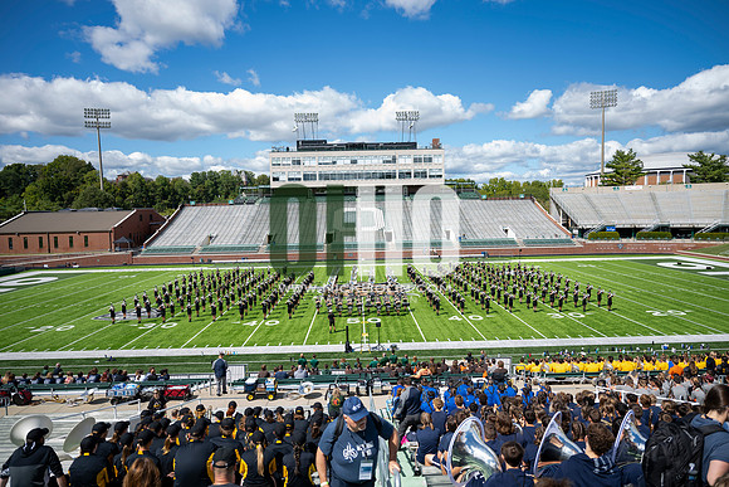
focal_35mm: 24
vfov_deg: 53.2
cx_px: 364
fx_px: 486
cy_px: 244
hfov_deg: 73.7
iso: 32
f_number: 2.8
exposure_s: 1/500
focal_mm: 24
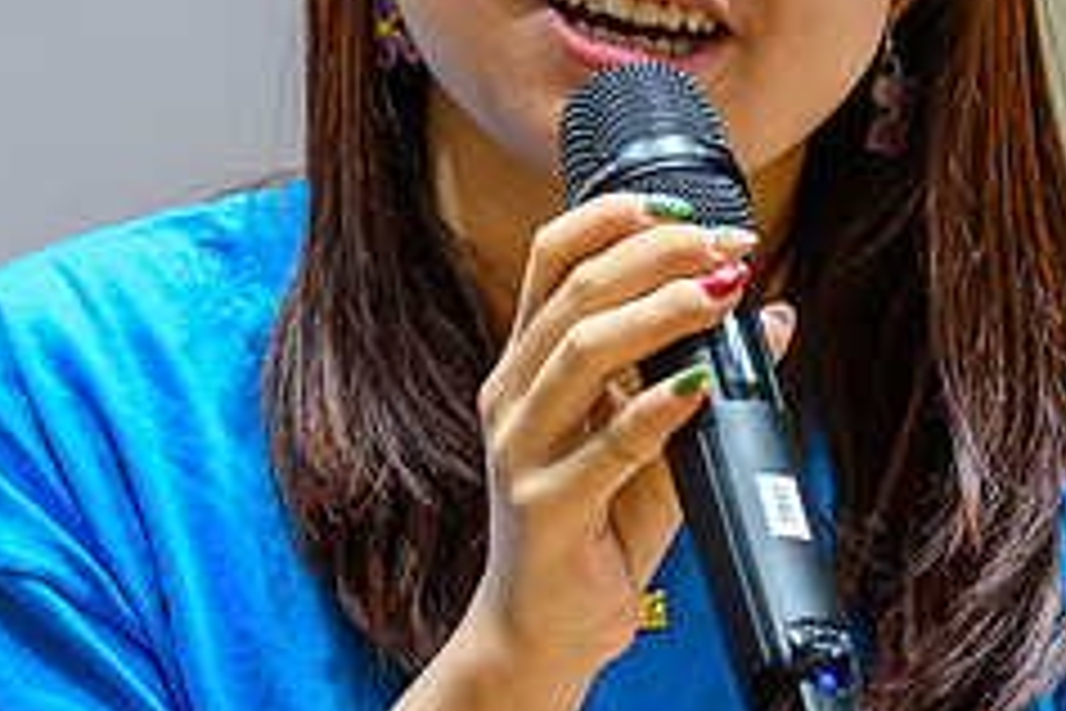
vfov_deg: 2.2
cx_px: 565
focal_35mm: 632
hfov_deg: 3.3
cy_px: 148
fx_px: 18713
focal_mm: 150
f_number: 2.8
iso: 720
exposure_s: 1/200
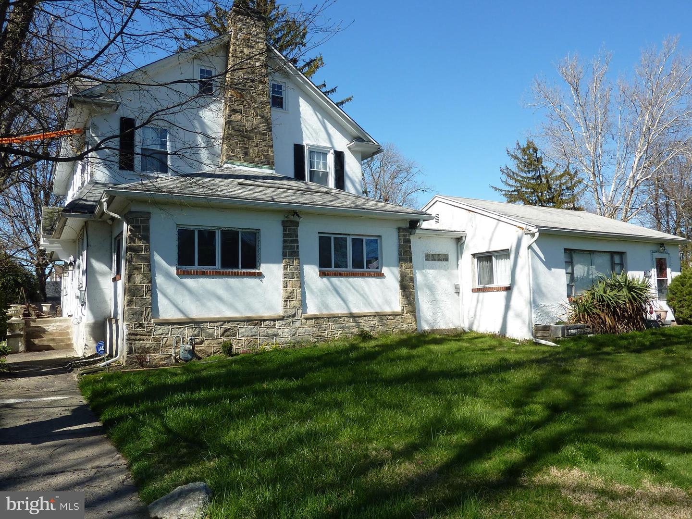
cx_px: 346
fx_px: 500
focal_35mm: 25
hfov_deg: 69.4
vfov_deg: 54.9
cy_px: 260
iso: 80
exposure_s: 1/500
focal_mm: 4.1
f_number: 4
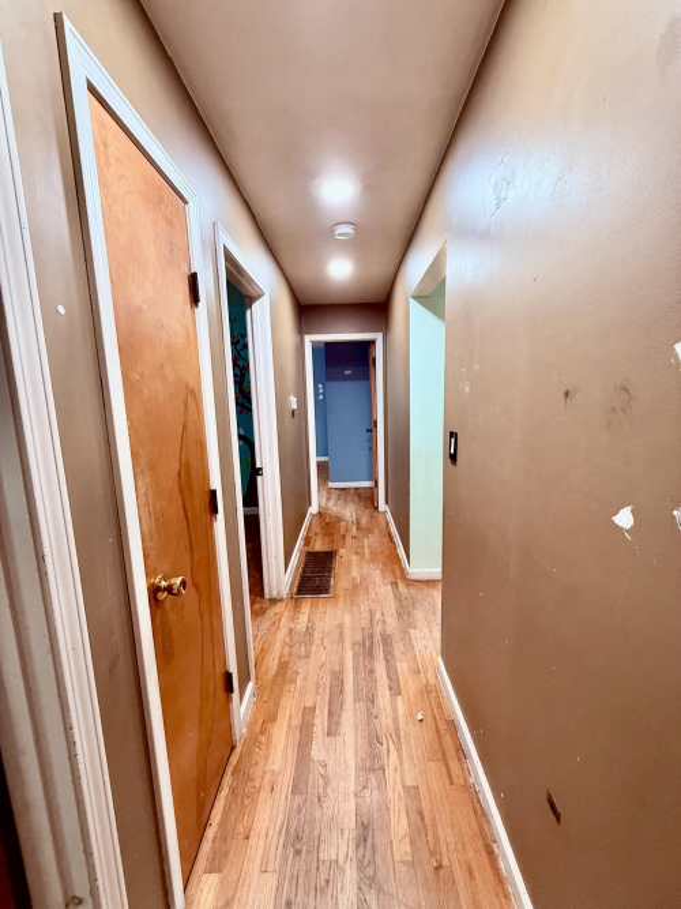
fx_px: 367
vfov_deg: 102.1
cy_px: 454
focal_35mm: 14
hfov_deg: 85.7
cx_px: 340
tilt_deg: -8.1
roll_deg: +1.3
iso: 320
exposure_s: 1/60
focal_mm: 2.22
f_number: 2.2
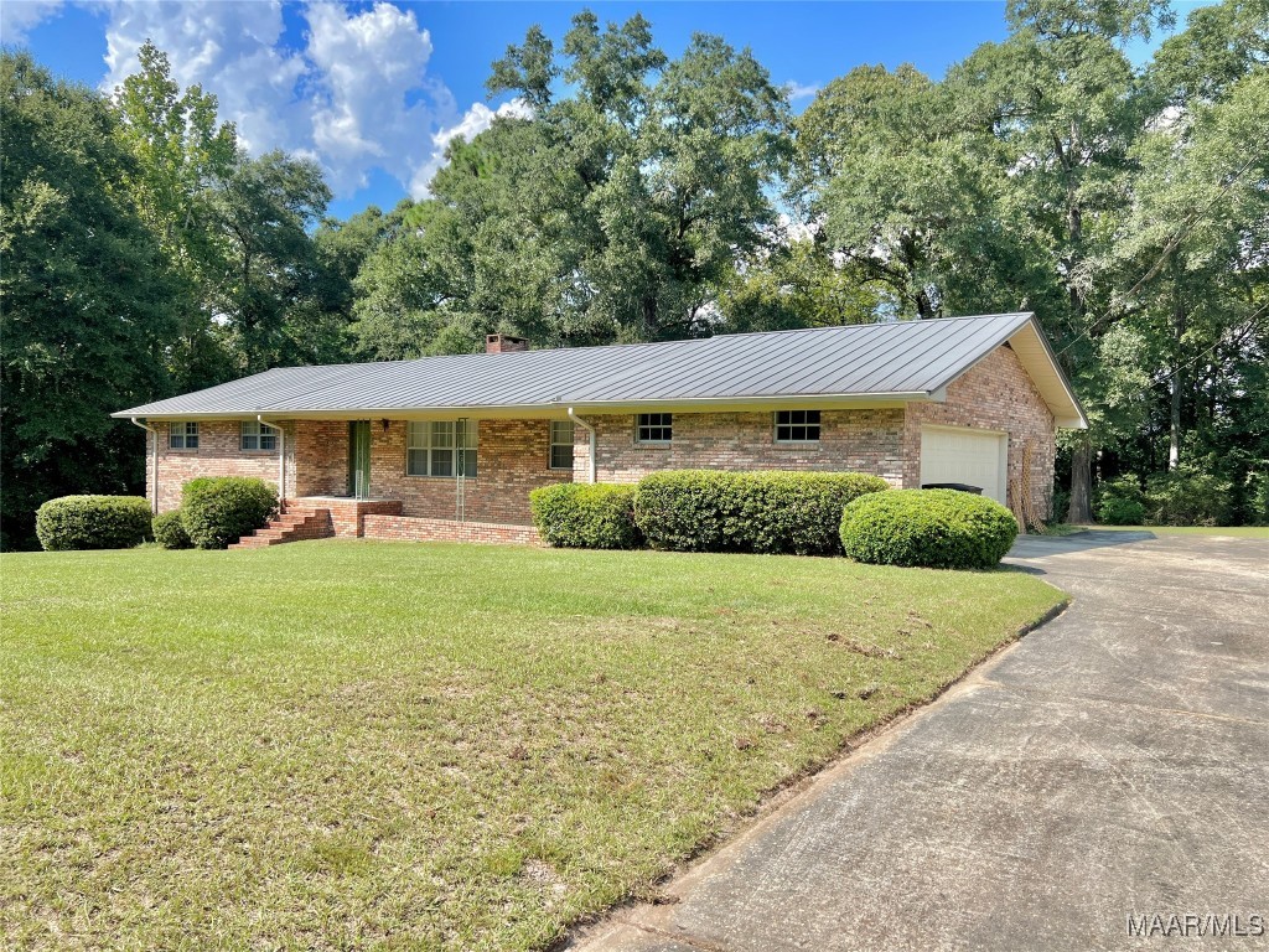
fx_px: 953
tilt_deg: +0.4
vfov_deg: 53.1
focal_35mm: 26
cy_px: 476
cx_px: 634
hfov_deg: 67.3
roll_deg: -2.0
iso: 50
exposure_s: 1/2695
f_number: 1.5
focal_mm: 5.7
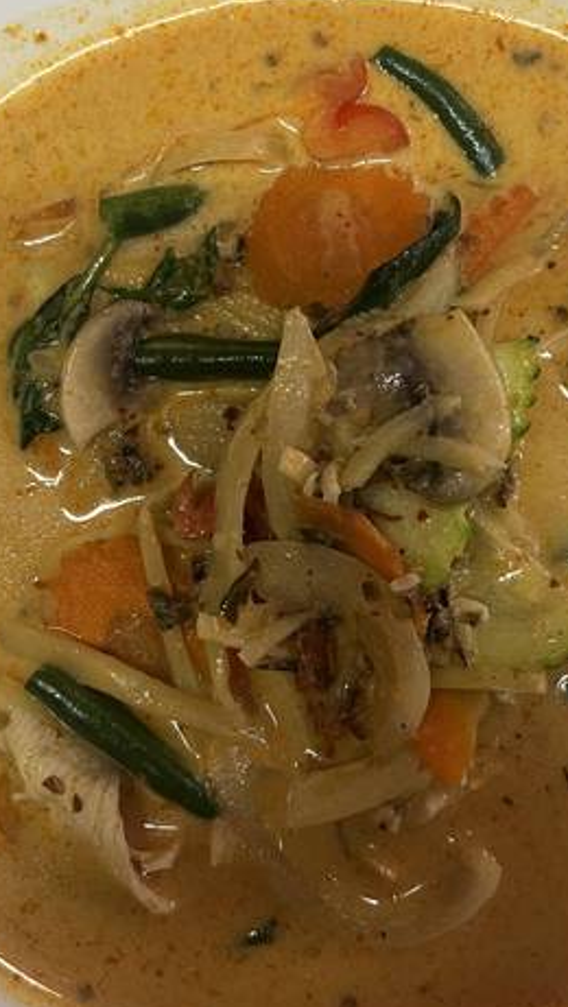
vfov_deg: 45.4
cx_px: 328
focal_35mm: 45
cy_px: 510
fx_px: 1202
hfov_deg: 26.5
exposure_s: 1/60
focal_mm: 5.7
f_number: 1.5
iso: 250
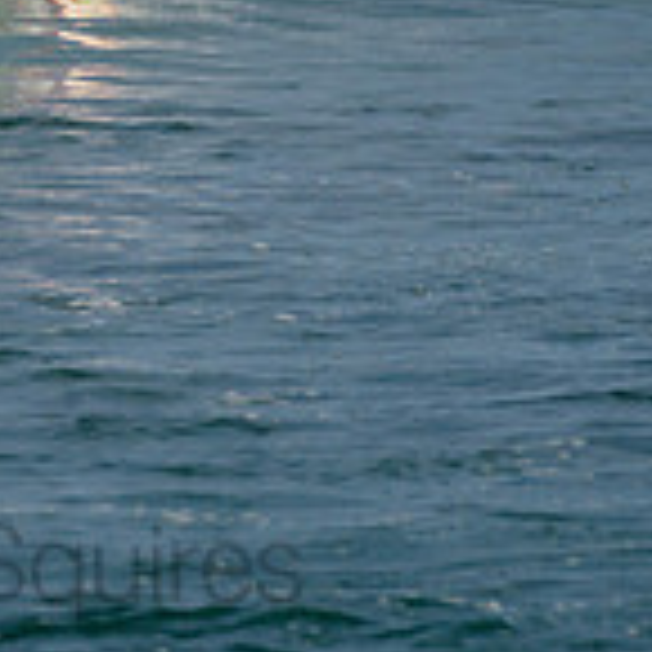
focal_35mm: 2078
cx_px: -45
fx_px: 44281
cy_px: -182
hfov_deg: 0.8
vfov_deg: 0.8
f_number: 5.6
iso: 160
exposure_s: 1/1250
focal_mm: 500
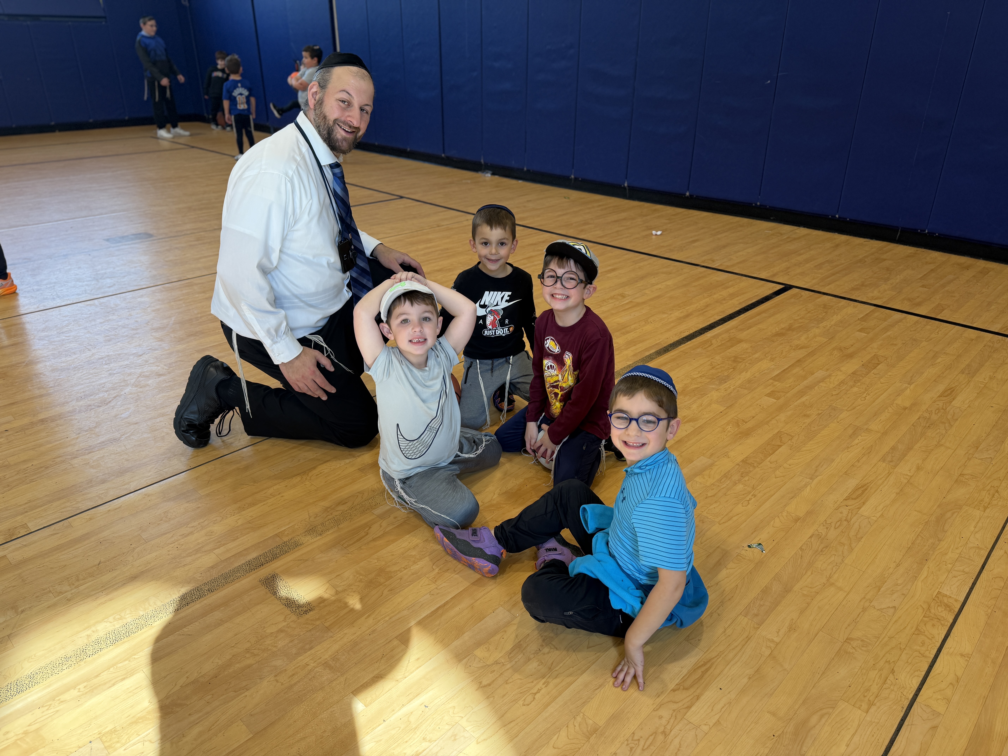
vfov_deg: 56.8
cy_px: 378
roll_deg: -0.4
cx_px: 504
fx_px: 699
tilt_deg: -25.9
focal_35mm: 24
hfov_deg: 71.6
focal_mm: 6.76
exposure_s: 1/184
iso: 64
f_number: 1.78
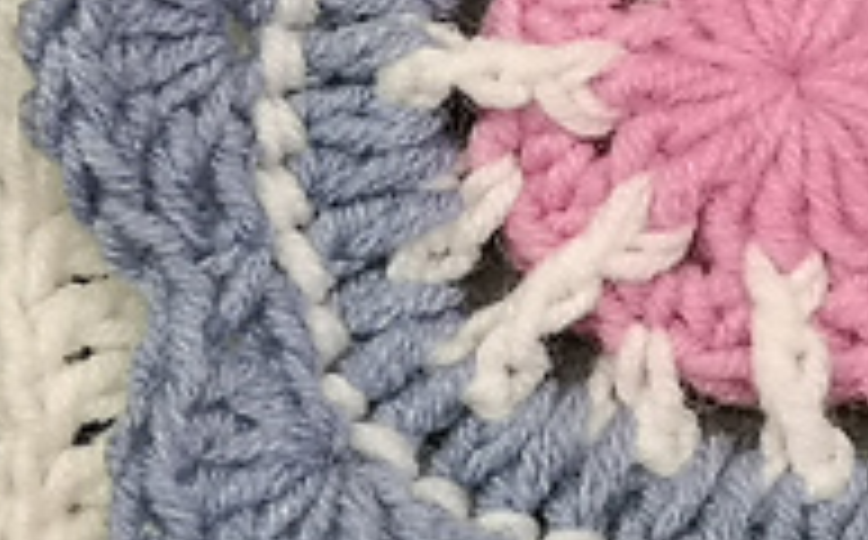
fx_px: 3992
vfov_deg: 7.7
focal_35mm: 169
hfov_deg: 12.3
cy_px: 162
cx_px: 796
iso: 64
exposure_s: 1/50
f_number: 1.8
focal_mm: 3.95
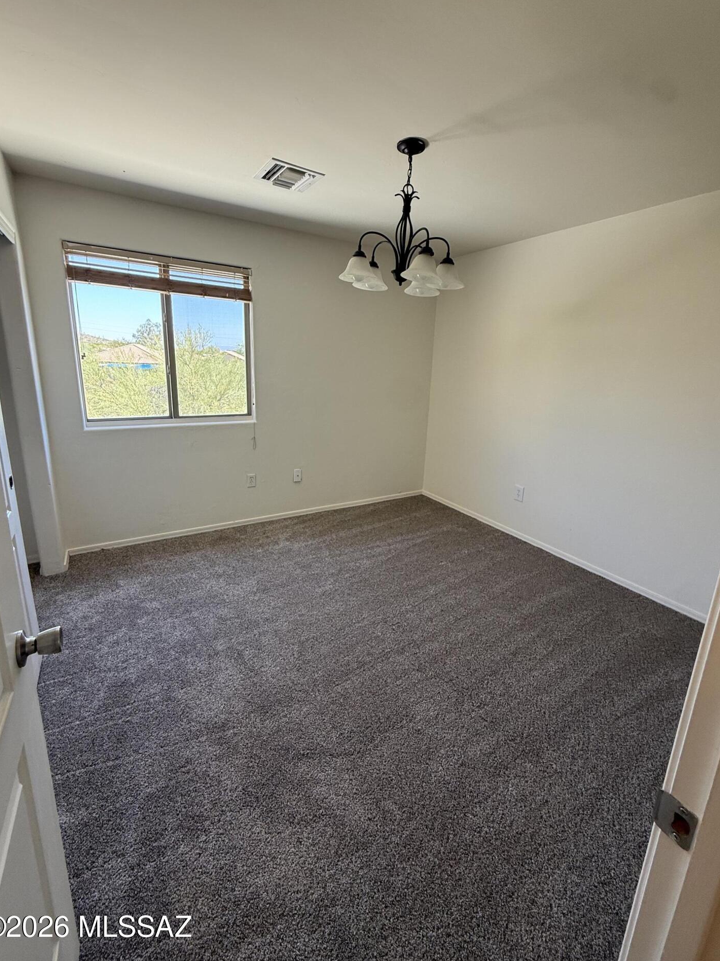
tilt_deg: -14.1
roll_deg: -3.6
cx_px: 367
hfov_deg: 81.7
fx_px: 416
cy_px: 459
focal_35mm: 15
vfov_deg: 98.1
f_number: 2.2
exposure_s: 1/99
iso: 160
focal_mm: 2.22
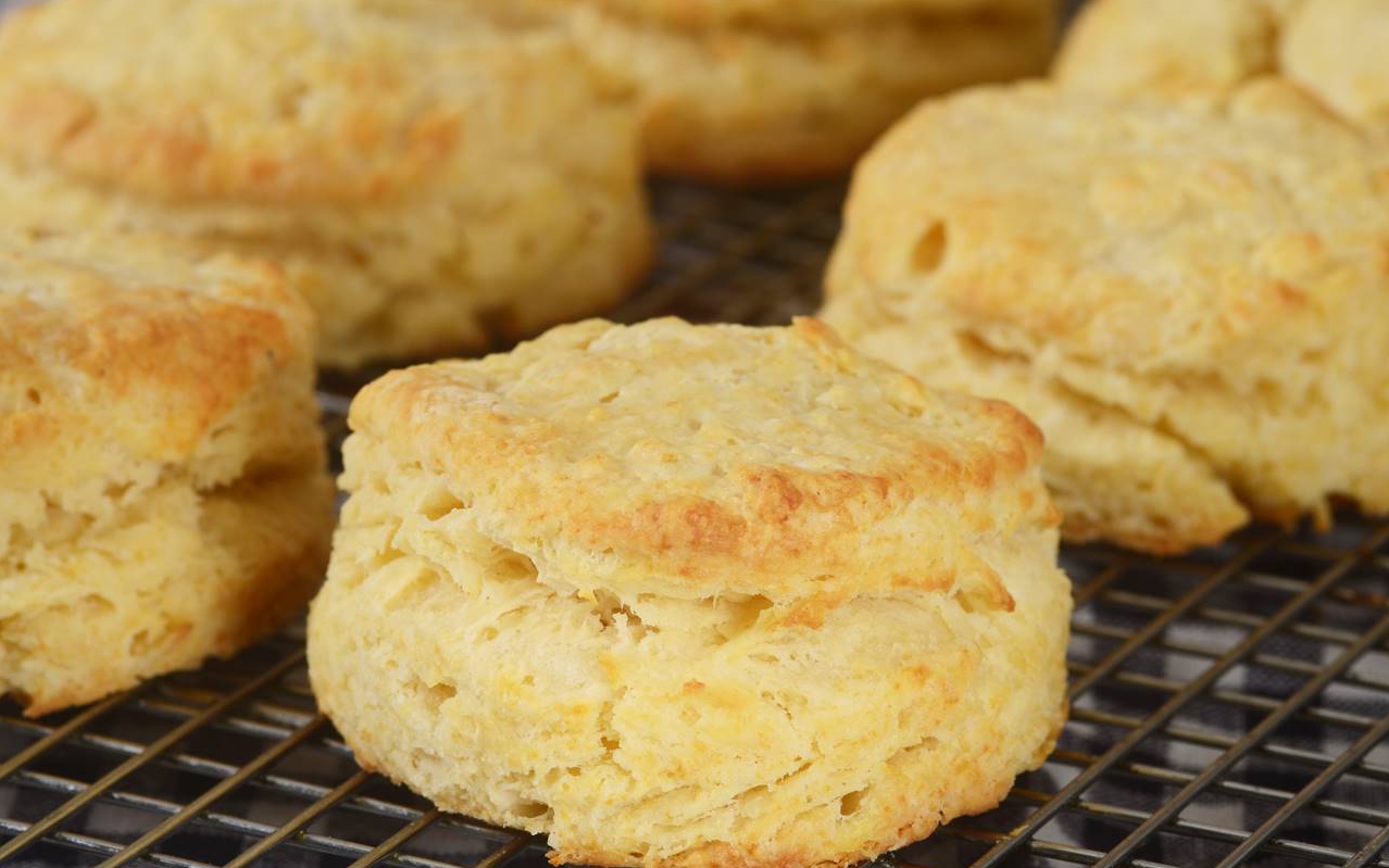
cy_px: 444
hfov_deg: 13.0
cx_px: 694
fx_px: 6077
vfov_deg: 8.2
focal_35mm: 161
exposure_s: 1/100
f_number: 8
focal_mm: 105
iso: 100
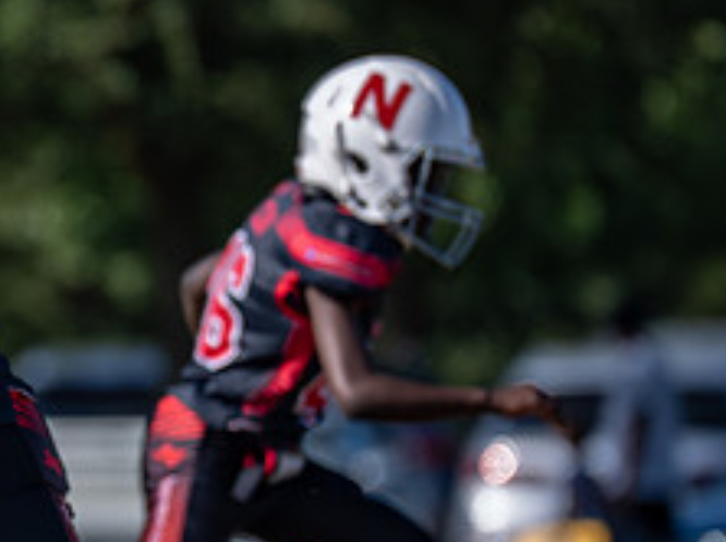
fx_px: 17850
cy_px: 360
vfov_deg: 1.7
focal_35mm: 852
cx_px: -45
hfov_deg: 2.3
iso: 100
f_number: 2.8
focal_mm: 200
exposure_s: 1/2000
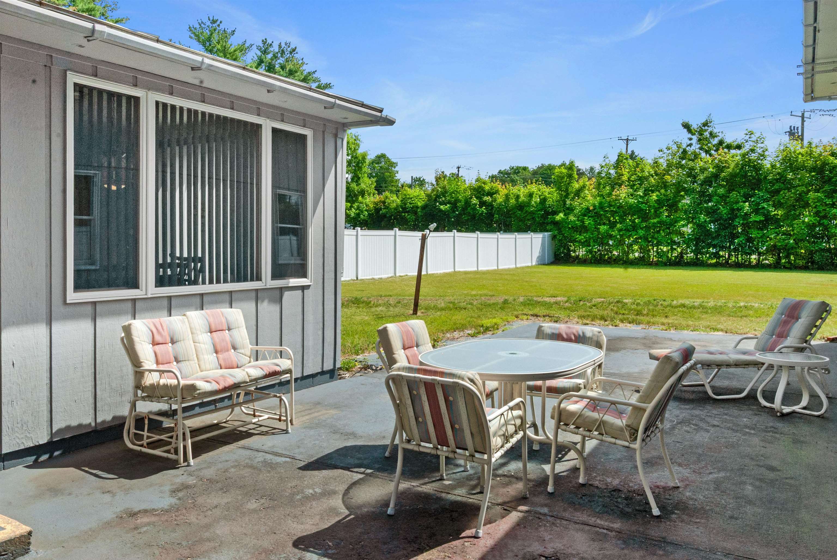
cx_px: 418
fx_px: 838
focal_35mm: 36
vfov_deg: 37.0
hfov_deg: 53.1
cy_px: 280
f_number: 20
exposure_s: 1/90
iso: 200
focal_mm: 24
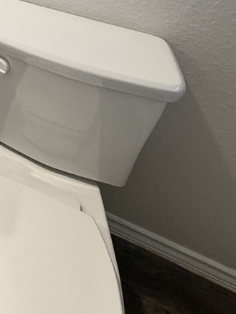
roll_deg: -0.7
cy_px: -92
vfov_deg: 31.8
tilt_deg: -23.4
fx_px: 418
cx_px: -106
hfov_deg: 25.1
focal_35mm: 46
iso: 200
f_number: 2.2
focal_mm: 2.22
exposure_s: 1/60
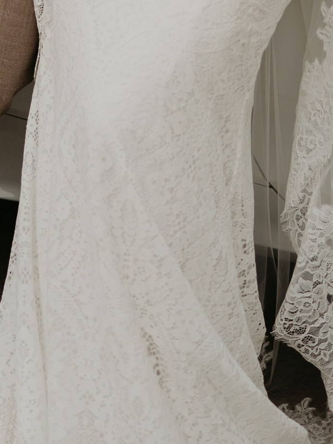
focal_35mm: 142
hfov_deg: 10.4
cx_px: 107
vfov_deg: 12.6
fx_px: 1821
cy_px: -371
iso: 100
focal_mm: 35
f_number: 1.4
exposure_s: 1/500
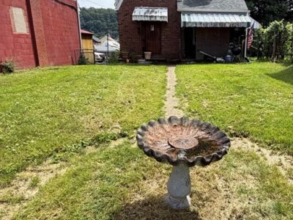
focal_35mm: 28
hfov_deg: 62.0
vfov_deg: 49.7
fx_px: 237
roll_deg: +0.2
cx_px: 193
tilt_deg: -13.9
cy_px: 104
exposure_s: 1/770
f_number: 2.2
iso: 40
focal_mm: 2.22
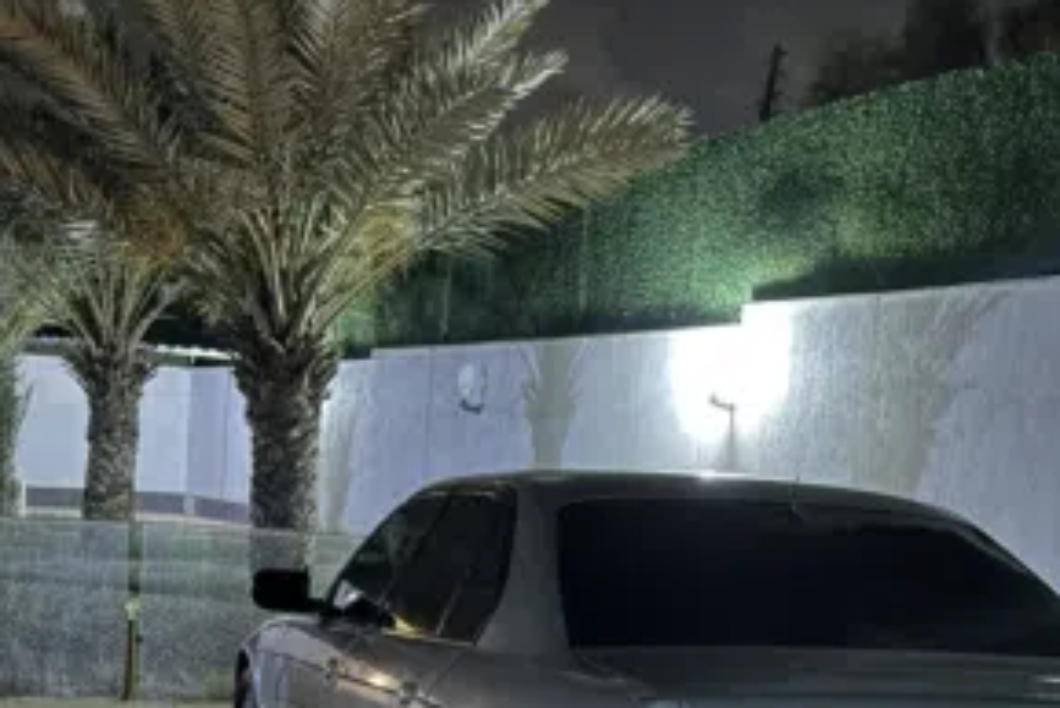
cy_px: 726
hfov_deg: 29.2
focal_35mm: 69
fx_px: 2033
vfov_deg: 19.1
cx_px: 517
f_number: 1.78
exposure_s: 1/9
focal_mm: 6.86
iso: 640
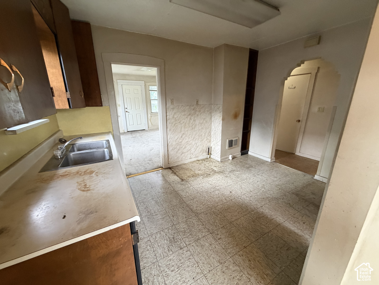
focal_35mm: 14
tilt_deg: -17.7
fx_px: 153
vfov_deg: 85.7
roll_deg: +0.8
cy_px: 142
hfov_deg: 102.1
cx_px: 190
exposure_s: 1/60
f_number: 2.2
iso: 400
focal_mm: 2.22
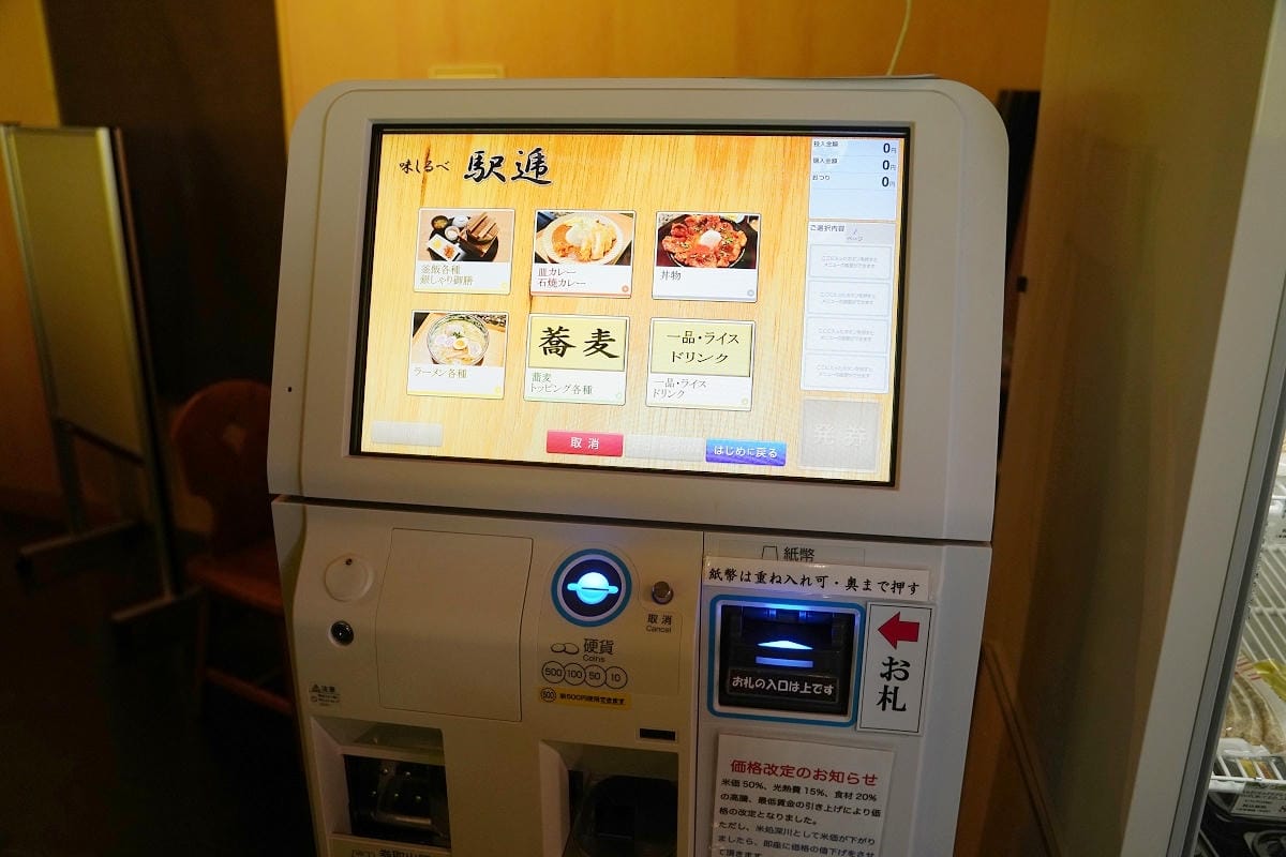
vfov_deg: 46.4
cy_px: 428
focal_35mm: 28
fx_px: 1000
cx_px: 643
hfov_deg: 65.5
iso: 1600
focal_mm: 28
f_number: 3.2
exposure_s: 1/160
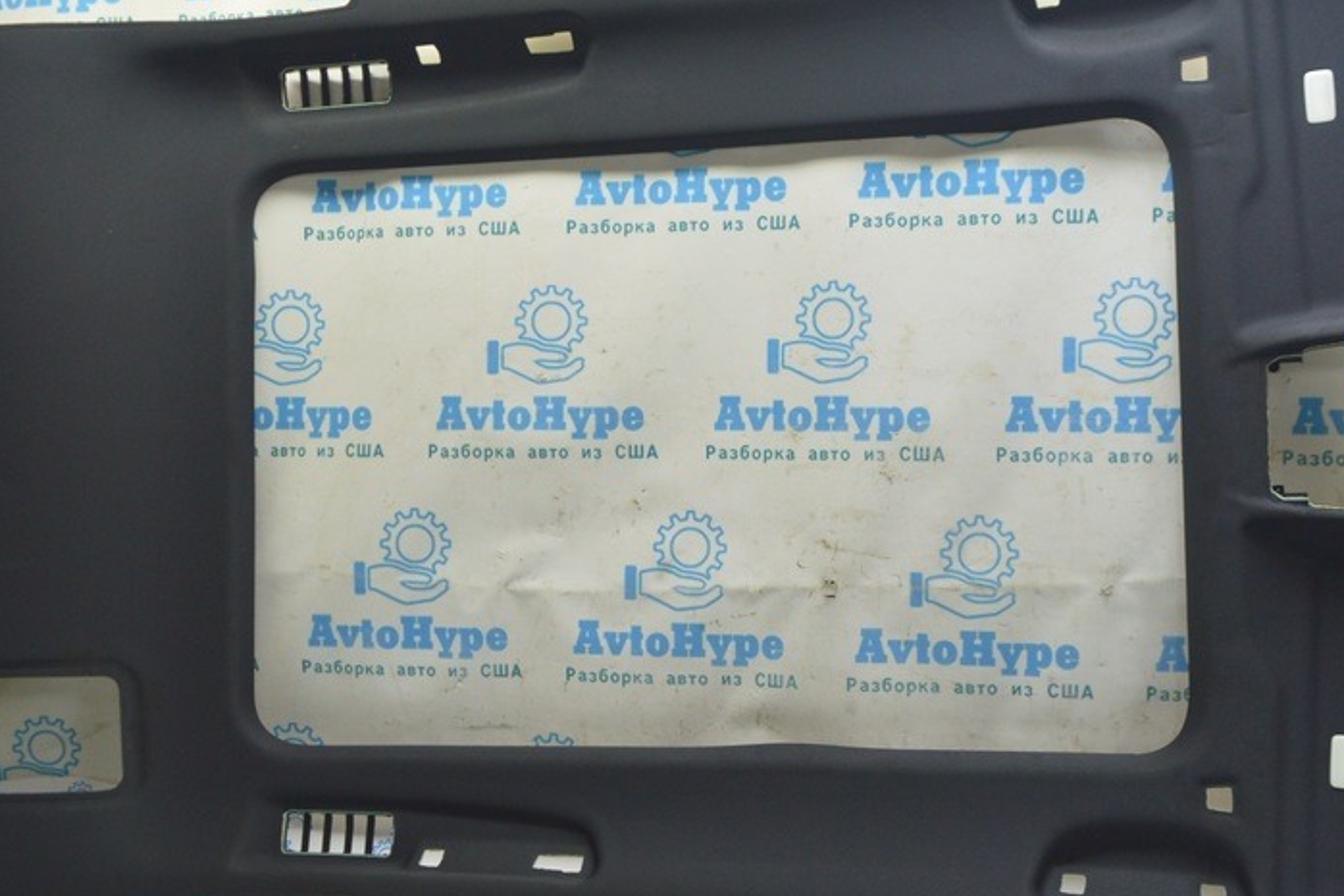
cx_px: 649
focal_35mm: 44
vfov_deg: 30.5
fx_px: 1642
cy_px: 431
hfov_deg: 44.5
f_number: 5.6
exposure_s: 1/20
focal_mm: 20
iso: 400
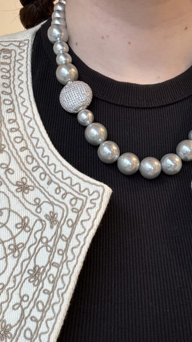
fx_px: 335
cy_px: 178
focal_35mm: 37
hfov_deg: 31.7
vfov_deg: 54.0
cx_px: 129
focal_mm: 2.69
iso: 50
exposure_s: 1/50
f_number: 1.9
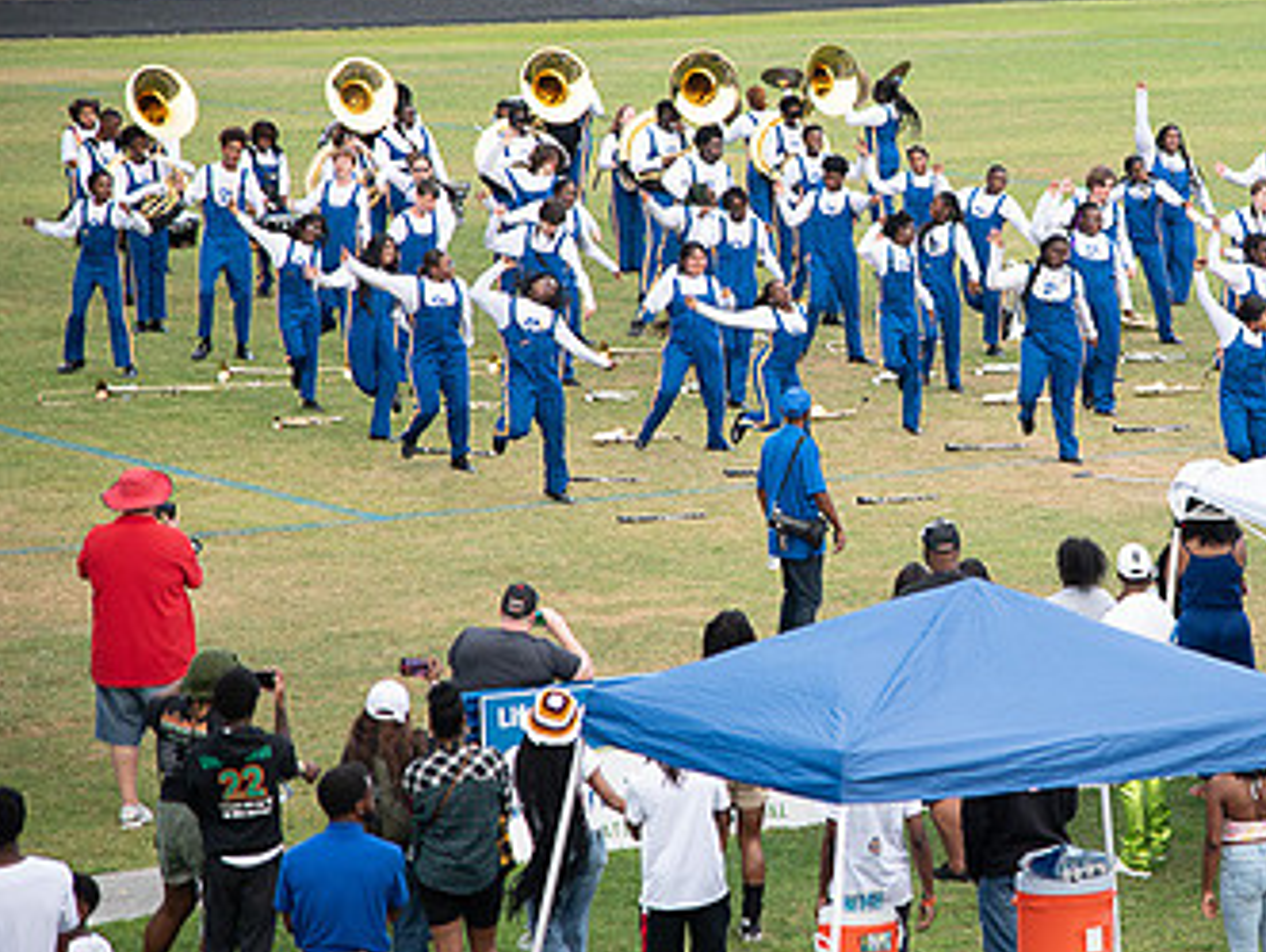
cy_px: 344
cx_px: 1014
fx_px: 6773
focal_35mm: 185
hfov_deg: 10.6
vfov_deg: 8.0
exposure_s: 1/200
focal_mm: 110
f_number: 4
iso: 400
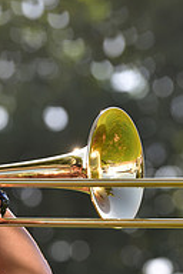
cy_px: 328
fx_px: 3927
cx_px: -71
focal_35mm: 515
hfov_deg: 2.7
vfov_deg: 4.0
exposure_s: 1/250
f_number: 4.5
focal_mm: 170
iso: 80
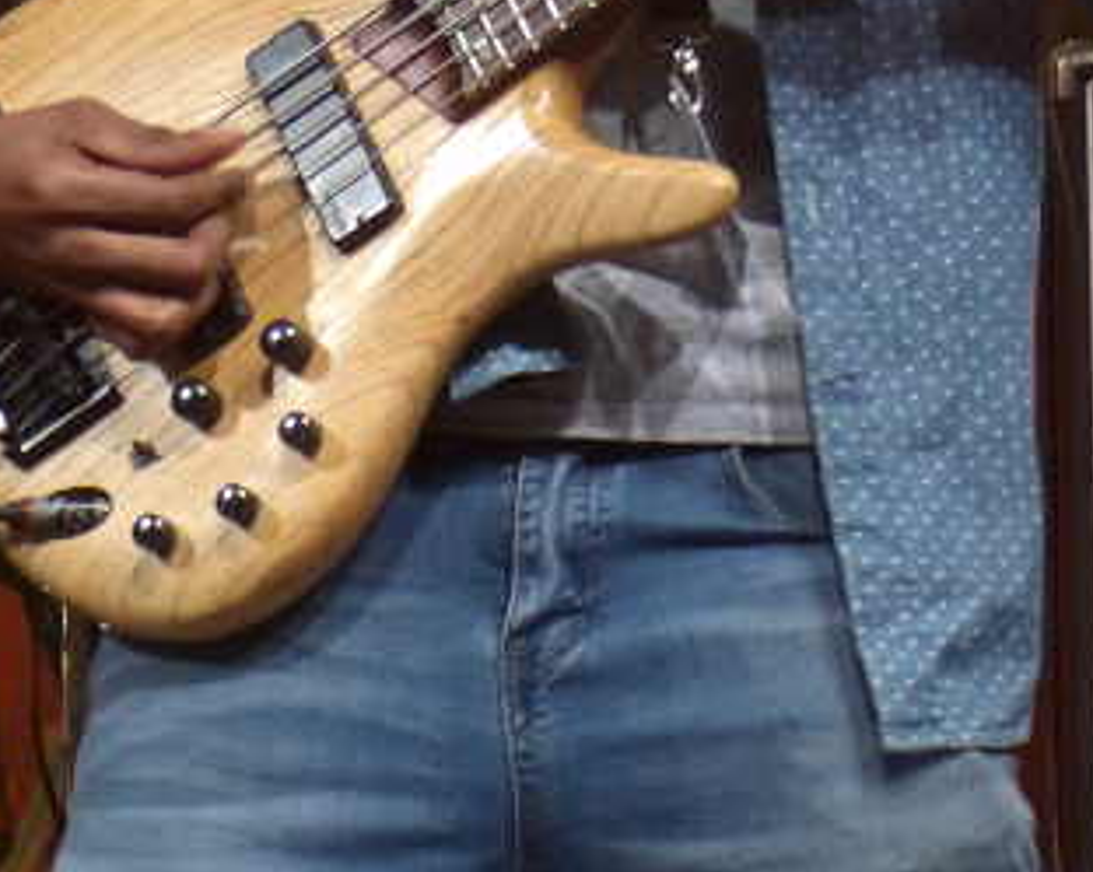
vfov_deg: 3.6
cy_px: -175
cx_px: 718
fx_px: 13961
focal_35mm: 432
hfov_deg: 4.5
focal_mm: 24.8
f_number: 2.8
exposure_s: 1/80
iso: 320
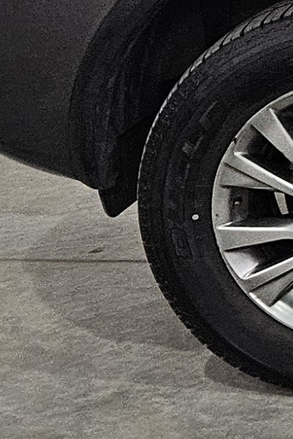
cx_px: 1136
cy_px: -102
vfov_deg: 13.1
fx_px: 1856
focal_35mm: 152
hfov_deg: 7.0
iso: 640
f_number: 1.8
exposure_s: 1/100
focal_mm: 5.4
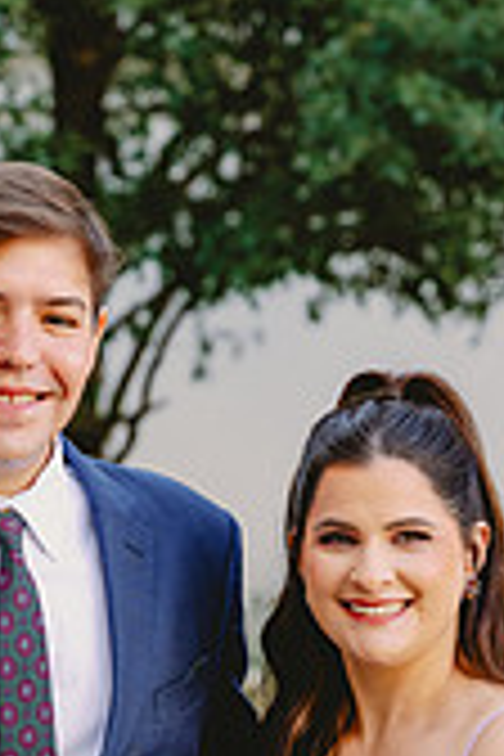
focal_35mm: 187
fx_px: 3927
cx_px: 108
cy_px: 927
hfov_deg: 7.3
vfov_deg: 10.8
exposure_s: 1/400
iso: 500
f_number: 4
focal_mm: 70
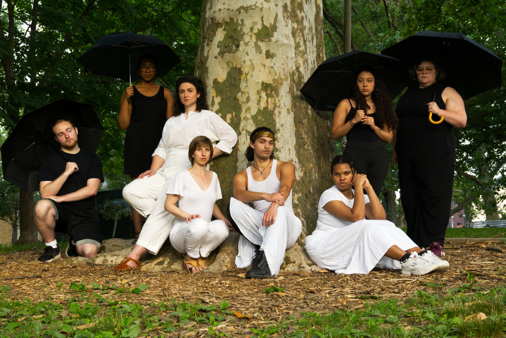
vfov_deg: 20.2
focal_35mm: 68
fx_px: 949
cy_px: 169
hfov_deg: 29.8
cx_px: 253
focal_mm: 45
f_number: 8
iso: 3200
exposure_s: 1/320
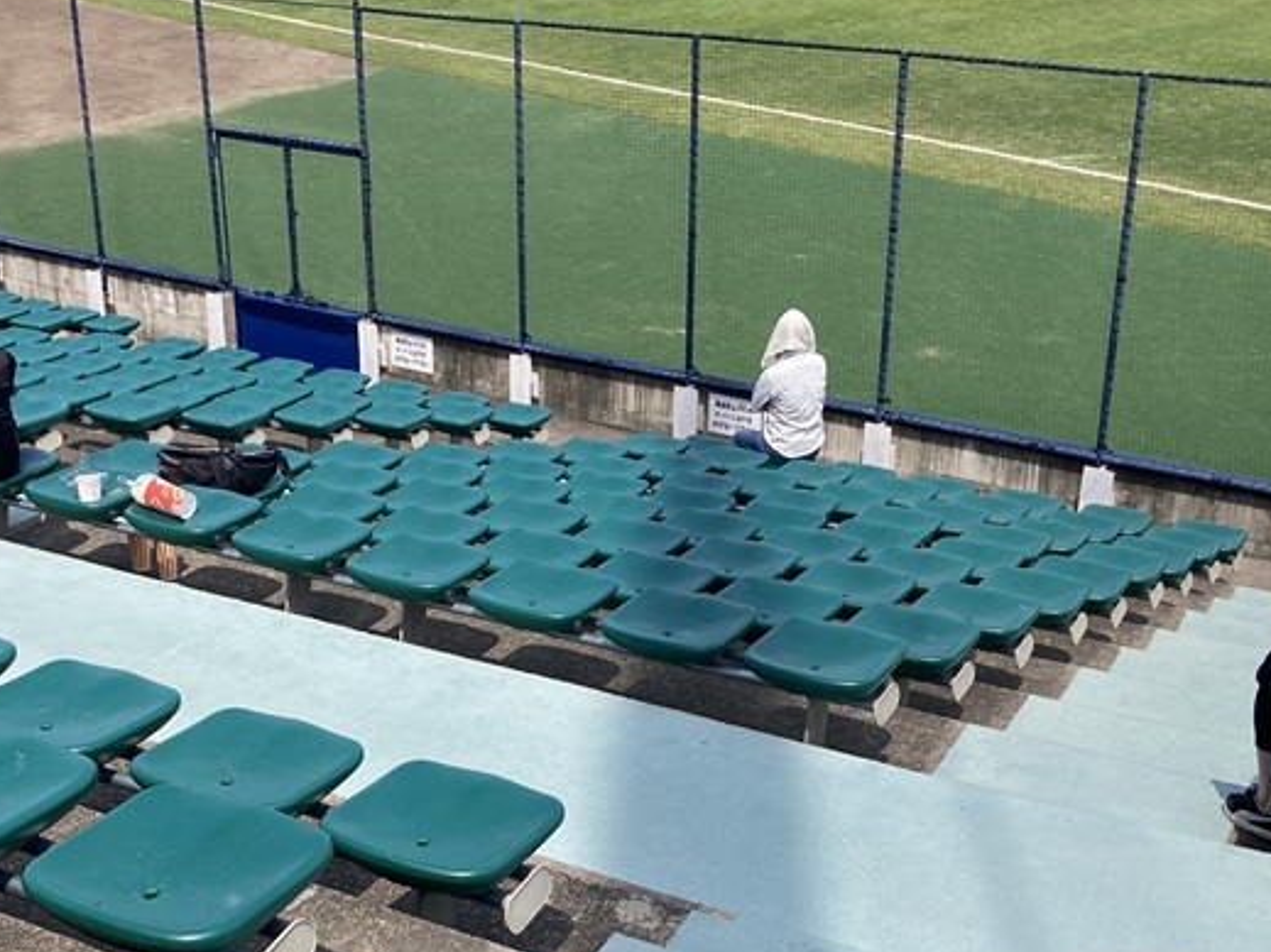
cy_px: 683
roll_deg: +2.8
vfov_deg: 26.8
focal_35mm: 54
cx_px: 441
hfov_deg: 35.3
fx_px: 1982
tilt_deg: -26.2
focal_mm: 3.99
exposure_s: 1/1621
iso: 20
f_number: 1.8
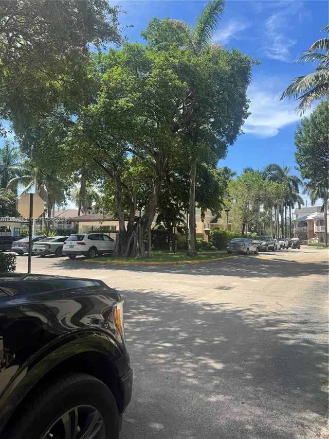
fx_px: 304
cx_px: 164
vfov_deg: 71.6
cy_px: 220
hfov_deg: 56.8
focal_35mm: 24
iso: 80
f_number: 1.78
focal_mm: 6.76
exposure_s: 1/2041
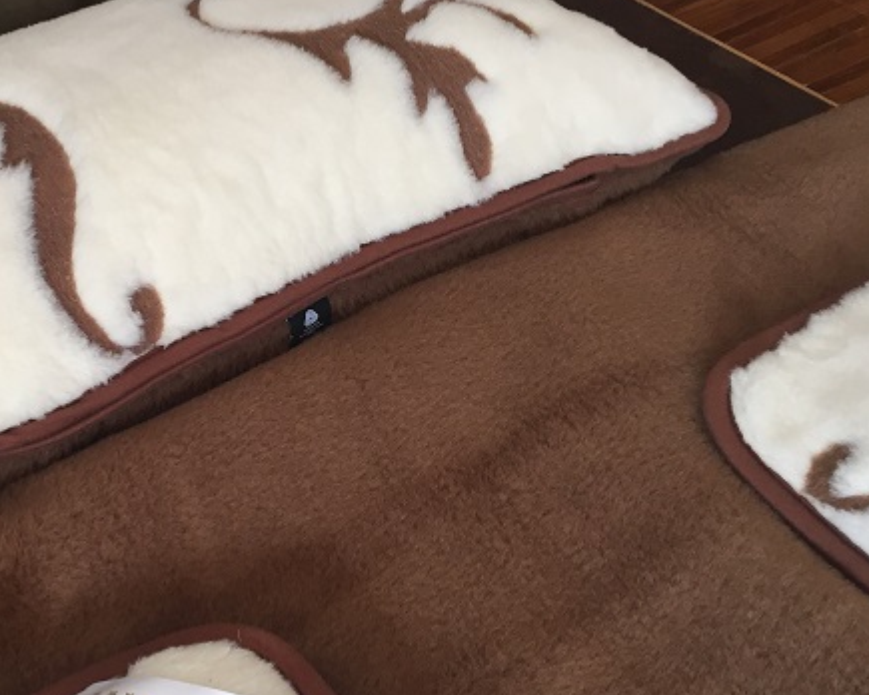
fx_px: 1337
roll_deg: +7.2
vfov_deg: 29.1
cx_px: 254
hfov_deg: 35.4
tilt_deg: -41.9
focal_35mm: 52
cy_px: 348
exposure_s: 1/33
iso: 40
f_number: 2.2
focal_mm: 4.15
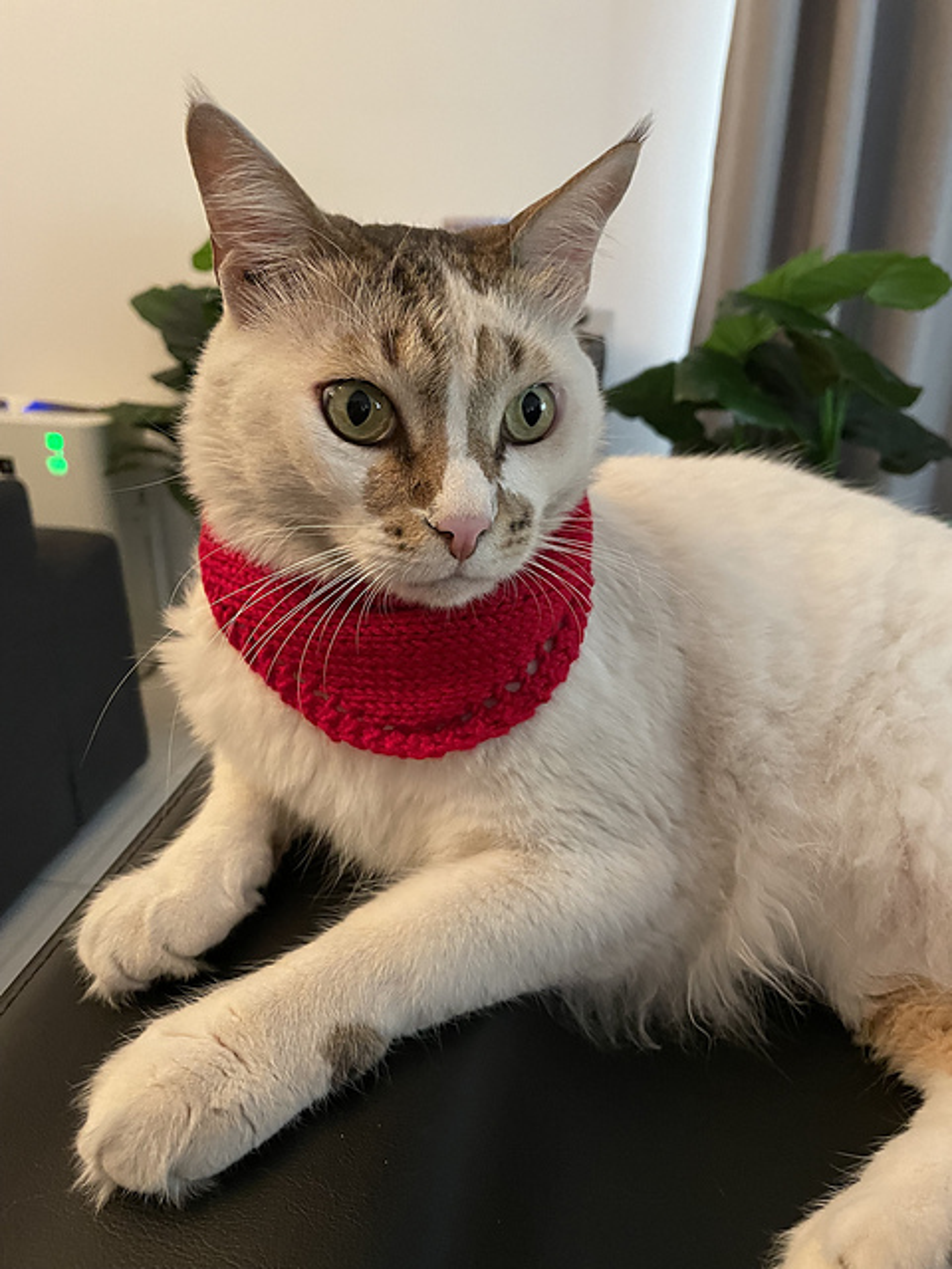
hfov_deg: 53.1
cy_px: 634
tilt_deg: -23.5
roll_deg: -0.5
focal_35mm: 26
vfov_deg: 67.3
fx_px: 953
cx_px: 476
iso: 500
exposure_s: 1/33
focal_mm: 4.2
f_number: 1.6
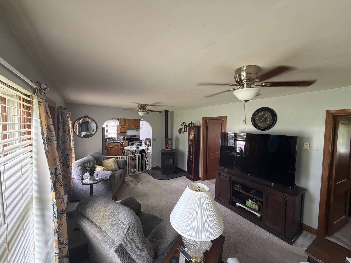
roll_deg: -1.0
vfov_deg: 85.7
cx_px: 176
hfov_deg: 102.1
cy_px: 132
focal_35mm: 14
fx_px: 142
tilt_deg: -2.5
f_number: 2.2
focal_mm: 2.22
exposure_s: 1/66
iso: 320
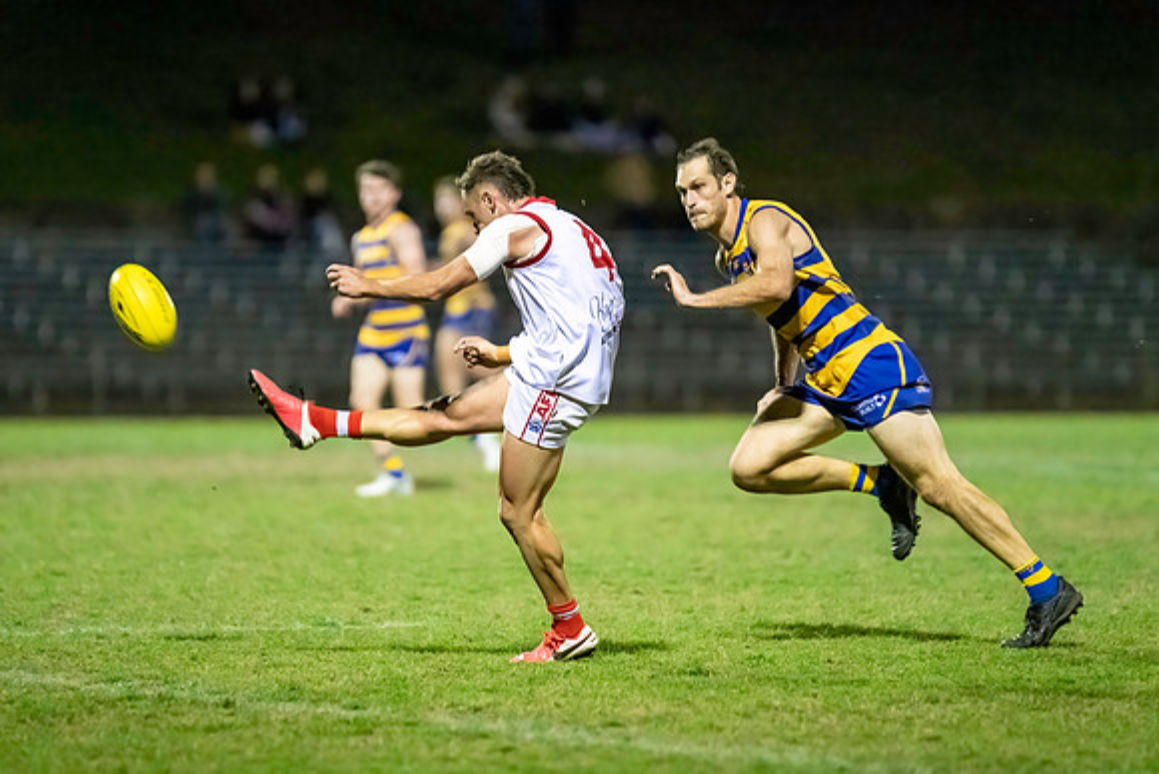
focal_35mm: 315
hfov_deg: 6.5
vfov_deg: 4.4
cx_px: 548
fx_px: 10157
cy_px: 420
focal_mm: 270
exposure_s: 1/1250
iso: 10000
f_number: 2.8
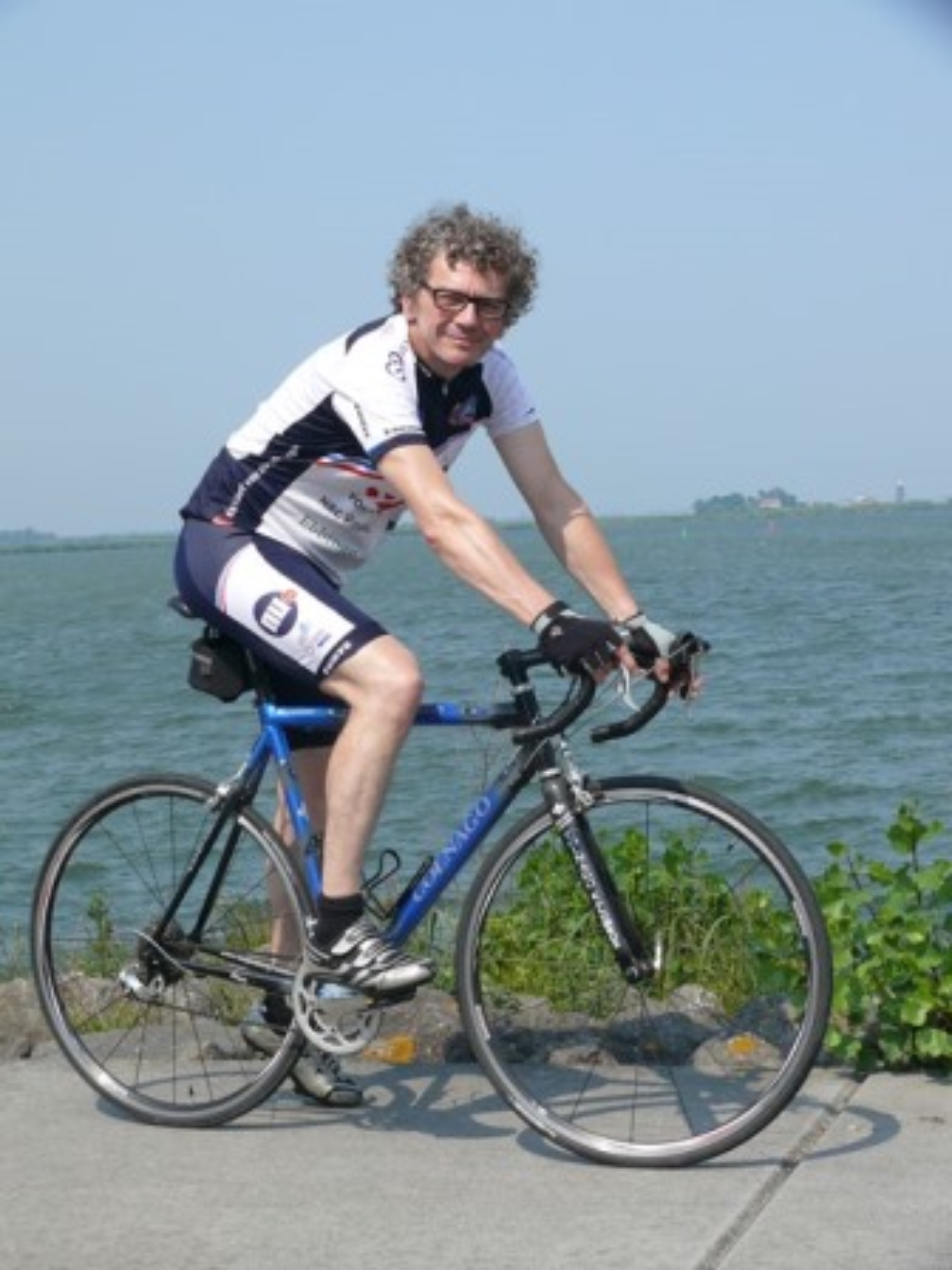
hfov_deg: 18.4
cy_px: 635
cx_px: 476
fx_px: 2934
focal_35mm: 80
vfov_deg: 24.4
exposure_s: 1/400
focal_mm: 16.9
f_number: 5.6
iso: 100
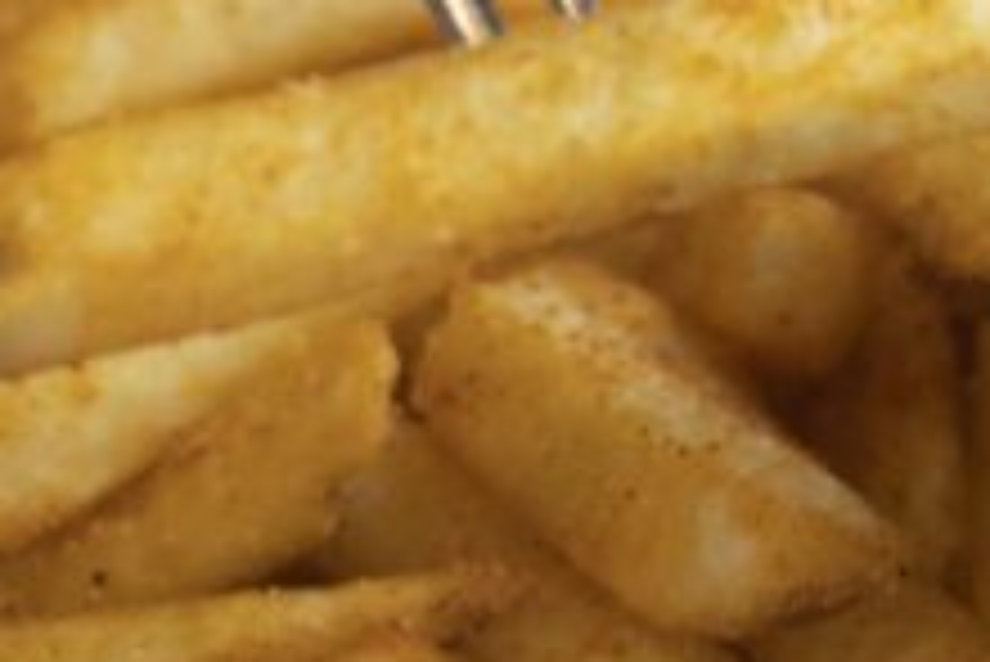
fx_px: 7677
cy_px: -227
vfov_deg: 4.9
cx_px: 1260
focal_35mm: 279
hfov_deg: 7.3
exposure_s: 1/160
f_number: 5.6
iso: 1250
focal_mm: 60
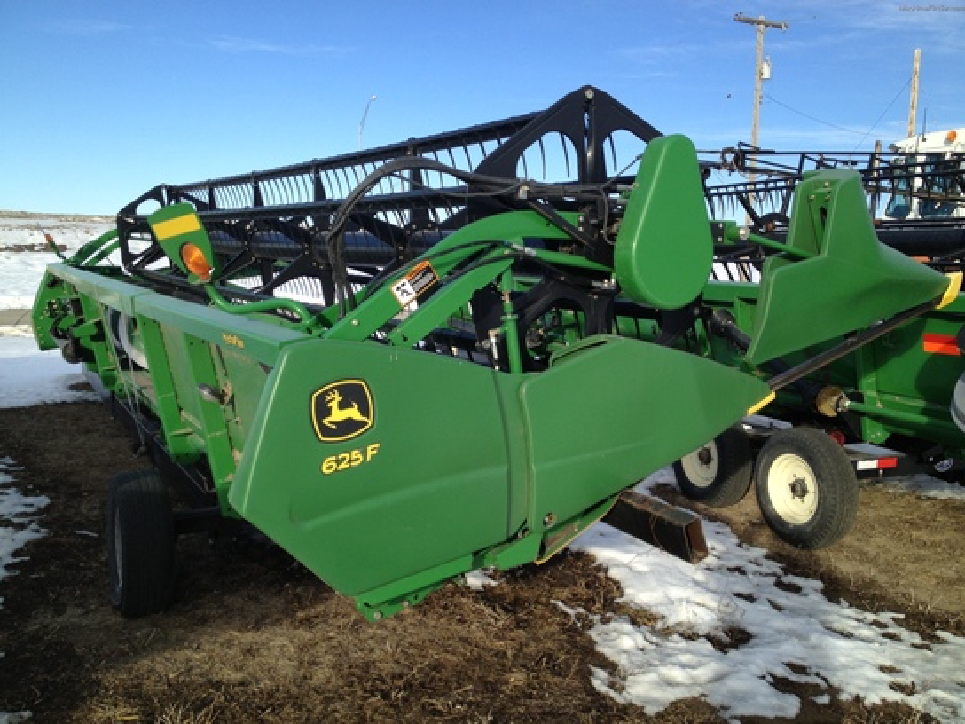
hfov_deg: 52.6
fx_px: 976
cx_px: 482
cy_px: 362
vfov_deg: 40.7
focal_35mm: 35
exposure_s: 1/1126
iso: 50
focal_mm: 4.28
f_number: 2.4
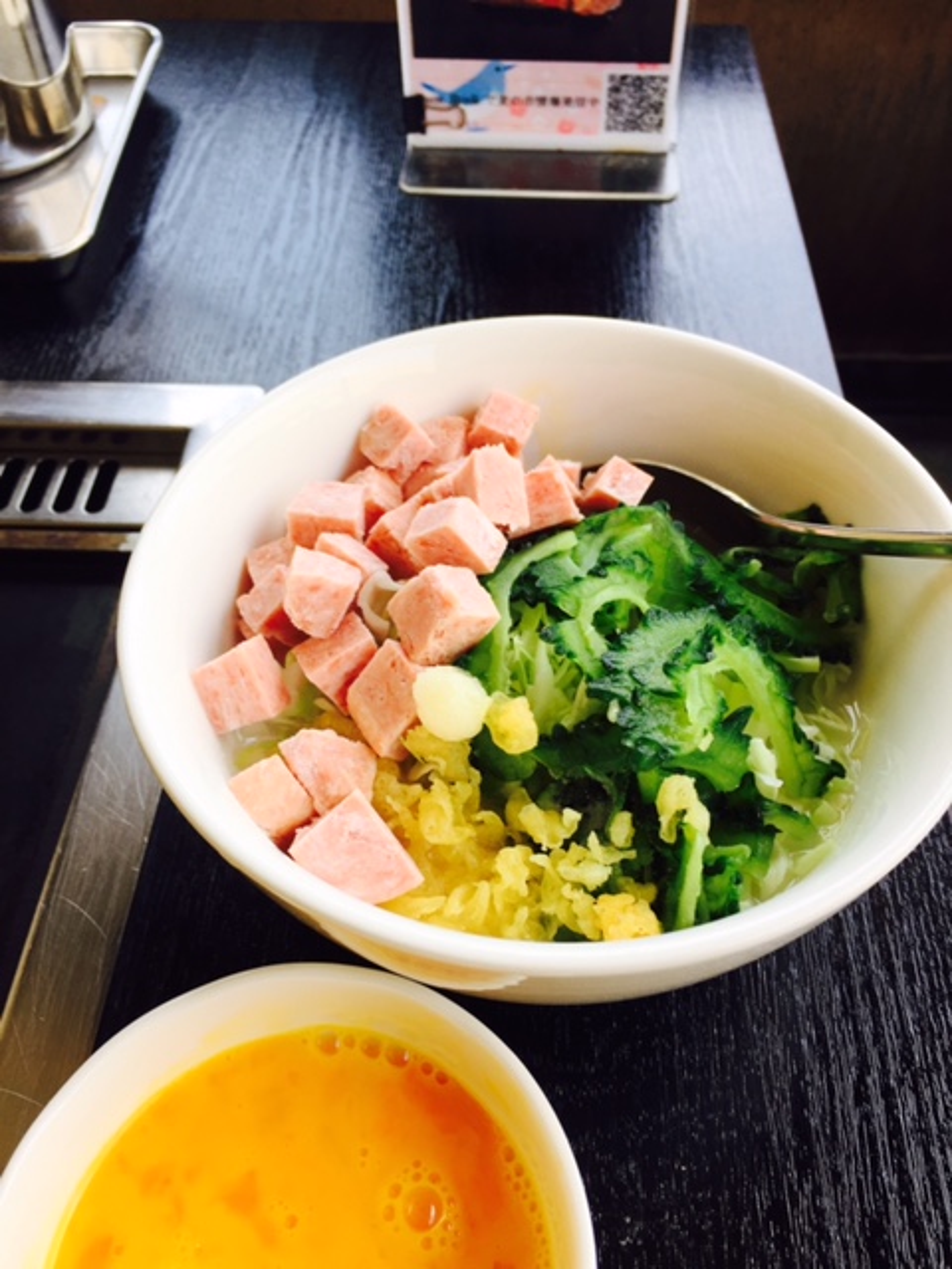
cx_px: 476
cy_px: 634
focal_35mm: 29
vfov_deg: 61.7
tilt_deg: -50.3
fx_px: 1063
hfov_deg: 48.2
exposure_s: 1/120
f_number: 2.2
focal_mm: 4.15
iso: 32
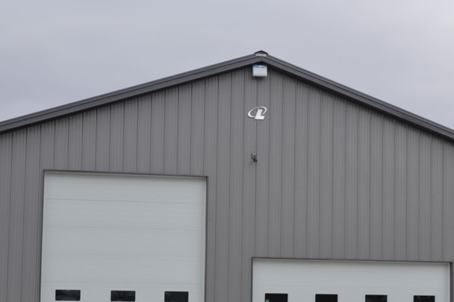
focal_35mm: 75
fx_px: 946
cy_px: 223
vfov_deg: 18.1
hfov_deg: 27.0
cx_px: 251
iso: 100
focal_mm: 28
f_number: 7.1
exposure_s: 1/200
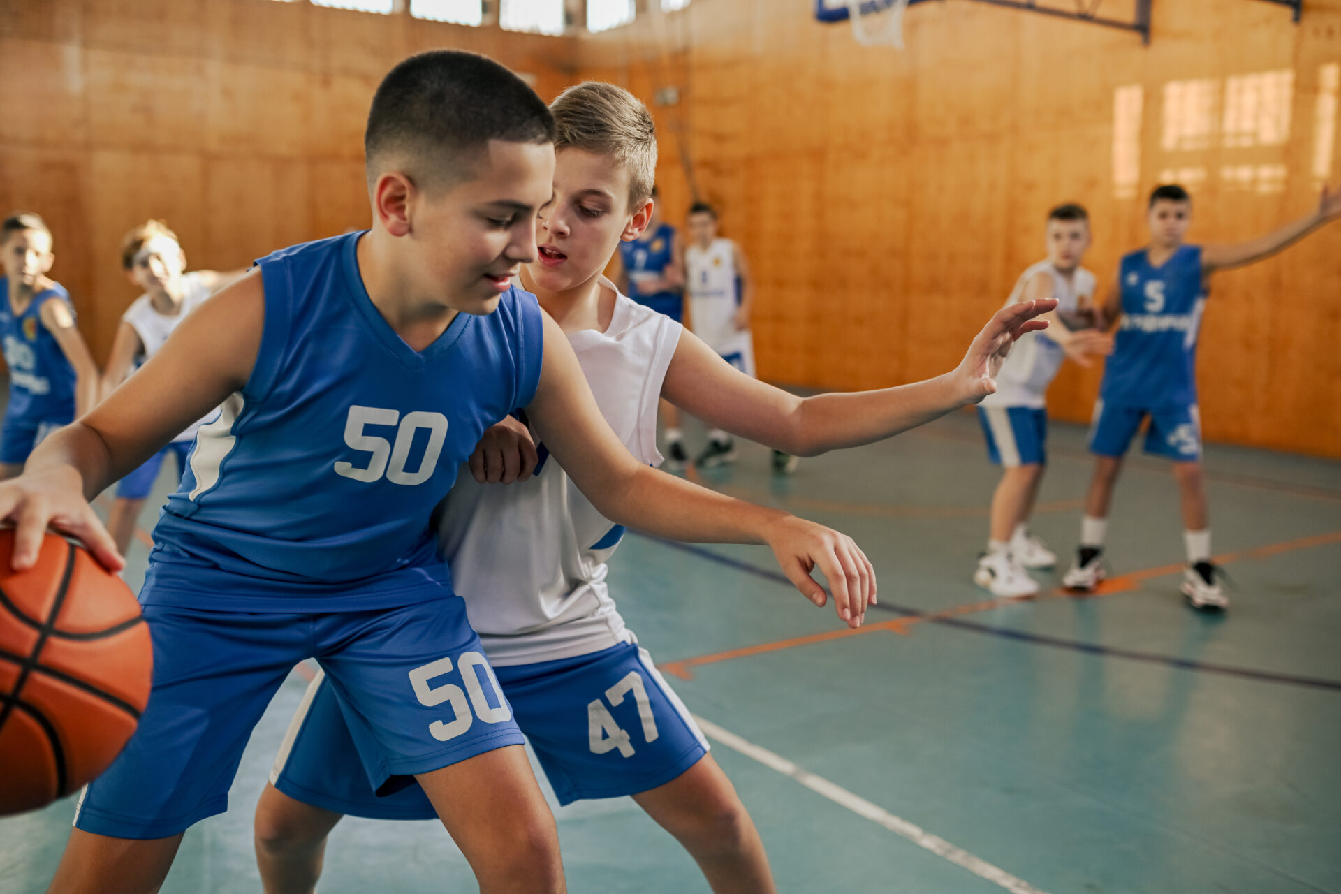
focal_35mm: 35
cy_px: 447
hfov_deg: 54.4
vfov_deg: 37.9
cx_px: 670
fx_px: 1304
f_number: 2.2
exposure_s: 1/640
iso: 320
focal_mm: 35
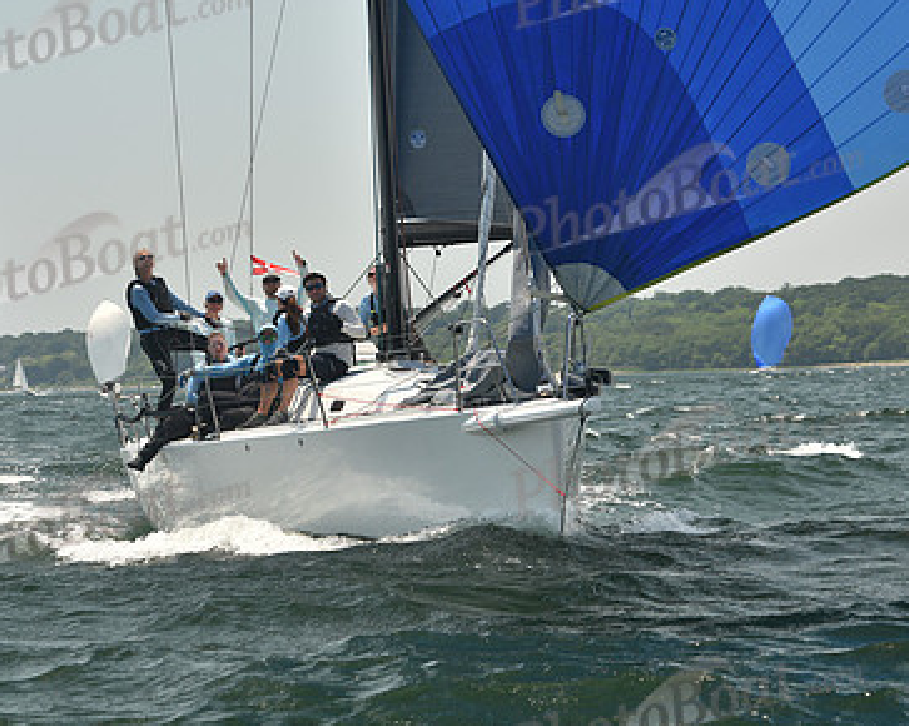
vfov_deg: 10.5
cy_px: 359
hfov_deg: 13.1
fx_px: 3953
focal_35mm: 147
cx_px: 383
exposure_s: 1/640
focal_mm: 98
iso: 250
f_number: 5.6
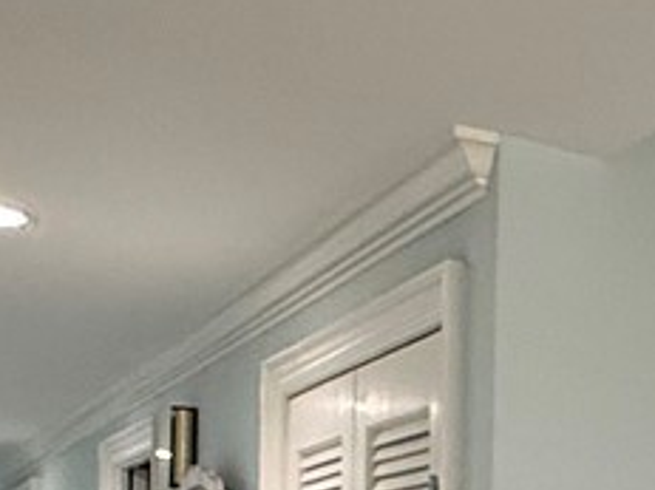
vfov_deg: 14.3
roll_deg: -1.6
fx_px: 1834
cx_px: 1083
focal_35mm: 97
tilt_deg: -0.9
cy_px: 714
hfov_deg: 17.4
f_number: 2.2
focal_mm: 2.22
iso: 320
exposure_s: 1/120
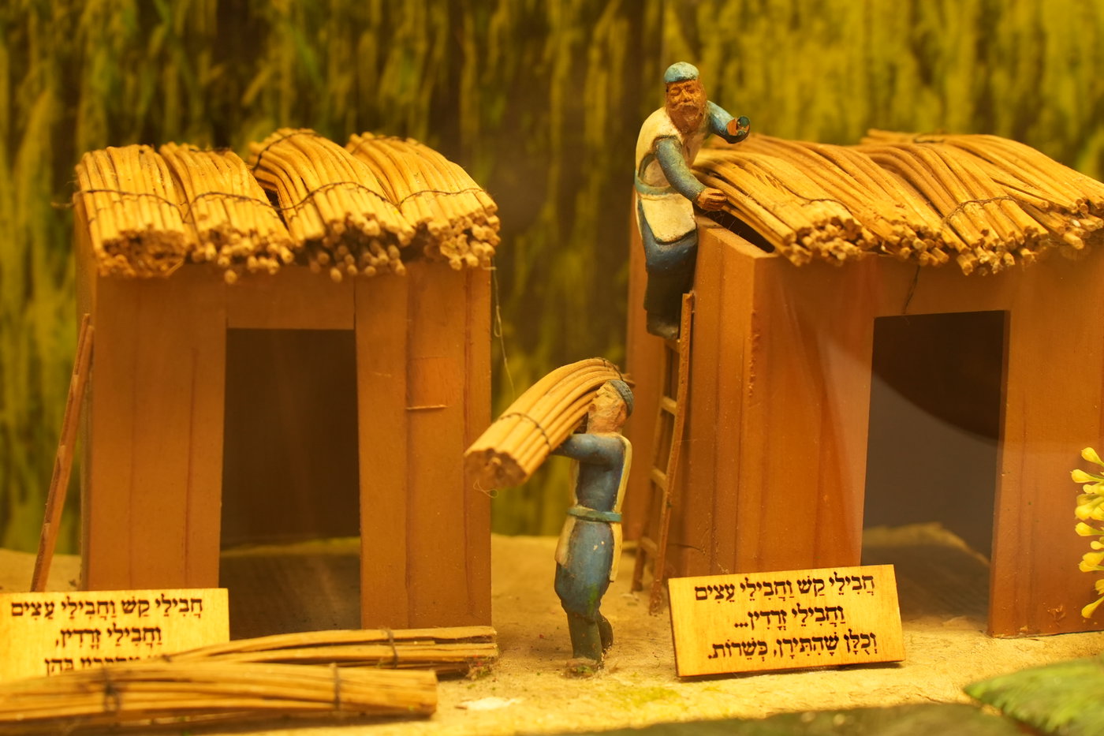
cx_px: 552
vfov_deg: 12.2
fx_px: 3434
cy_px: 368
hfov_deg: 18.3
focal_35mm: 112
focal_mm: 75
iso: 1000
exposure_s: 1/200
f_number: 4
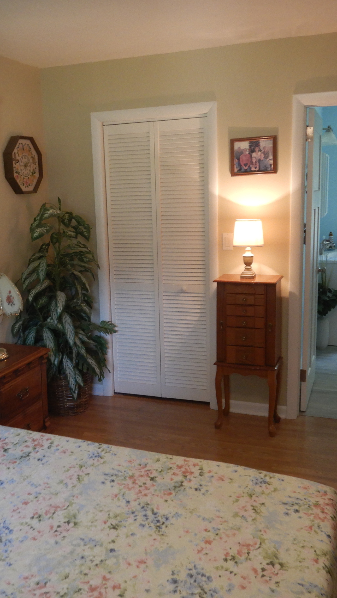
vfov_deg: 56.6
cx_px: 120
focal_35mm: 35
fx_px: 556
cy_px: 299
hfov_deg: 33.5
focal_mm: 4.3
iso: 280
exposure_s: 1/30
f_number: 2.8
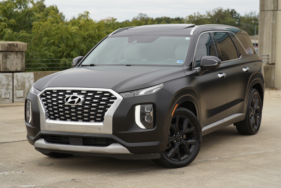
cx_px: 140
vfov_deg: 16.1
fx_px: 664
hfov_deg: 23.9
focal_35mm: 85
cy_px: 94
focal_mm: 85
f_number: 4.5
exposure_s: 1/320
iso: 100
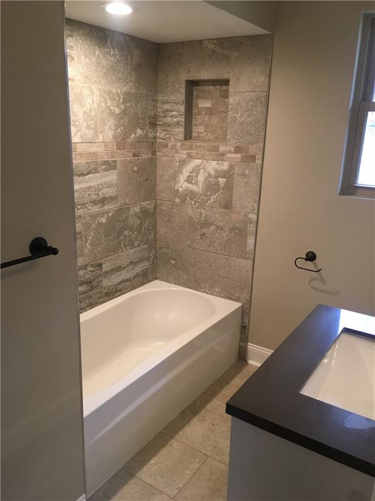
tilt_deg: -14.7
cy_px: 250
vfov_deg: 61.7
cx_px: 188
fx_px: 419
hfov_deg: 48.2
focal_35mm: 29
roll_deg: -0.5
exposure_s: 1/30
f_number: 2.2
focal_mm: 4.15
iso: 100
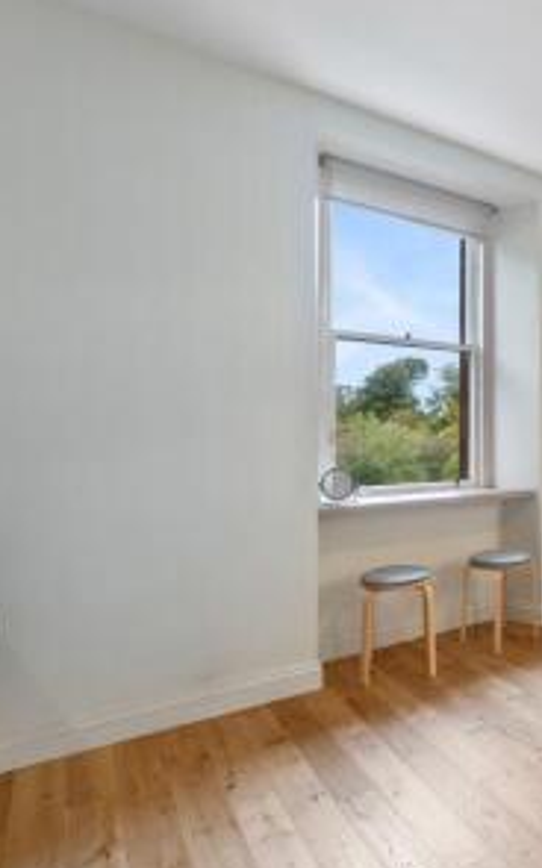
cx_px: 595
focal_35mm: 23
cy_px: 458
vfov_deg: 77.1
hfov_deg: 42.0
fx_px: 544
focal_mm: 14
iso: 640
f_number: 8
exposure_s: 1/10
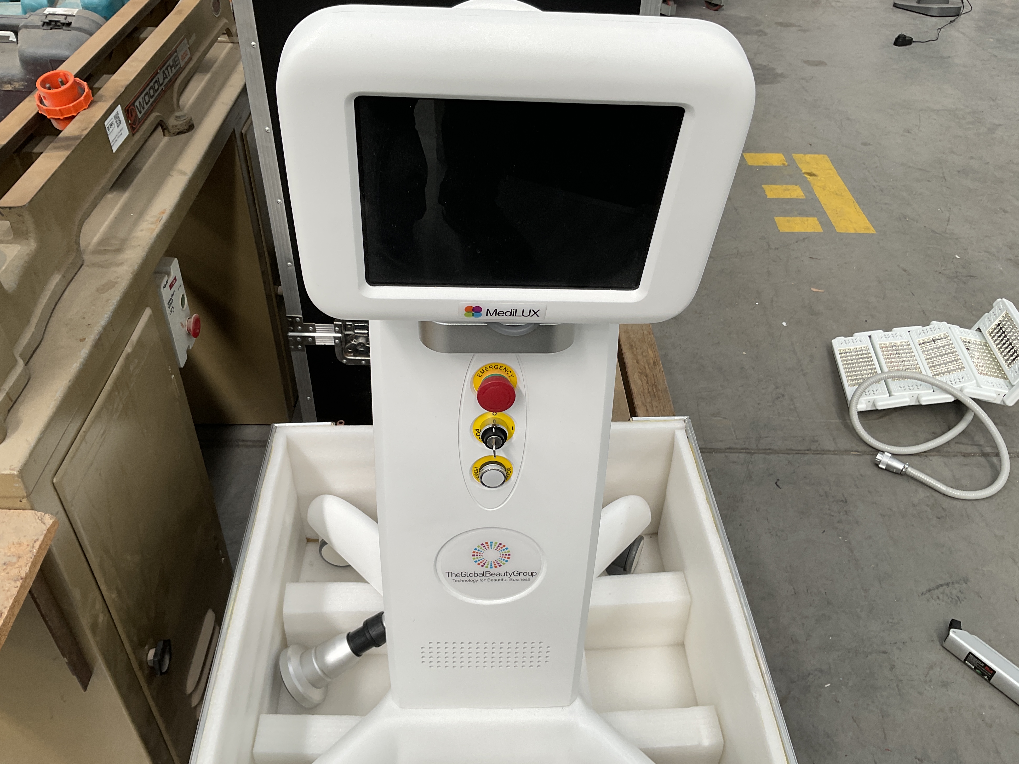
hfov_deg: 60.0
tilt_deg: -40.0
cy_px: 383
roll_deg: -2.7
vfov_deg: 46.8
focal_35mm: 30
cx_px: 503
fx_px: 883
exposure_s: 1/122
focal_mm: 3
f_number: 1.8
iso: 16
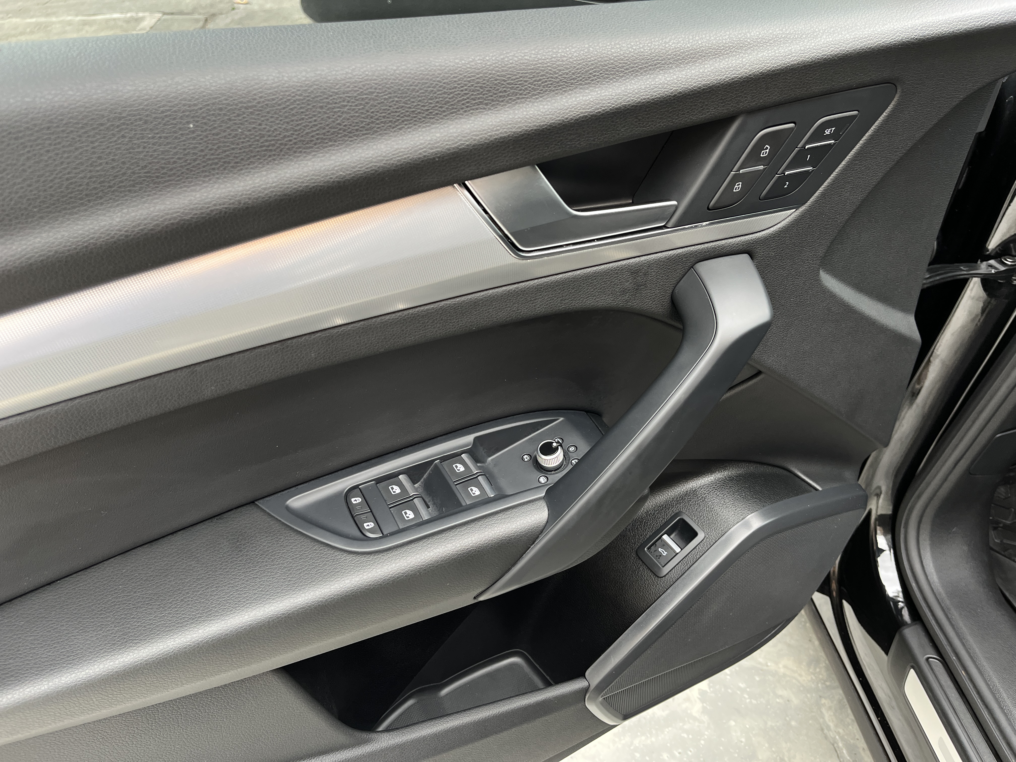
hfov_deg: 67.3
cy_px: 381
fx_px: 763
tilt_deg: -39.3
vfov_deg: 53.1
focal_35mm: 26
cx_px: 508
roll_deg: +0.2
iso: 125
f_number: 1.6
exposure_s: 1/121
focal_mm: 5.1
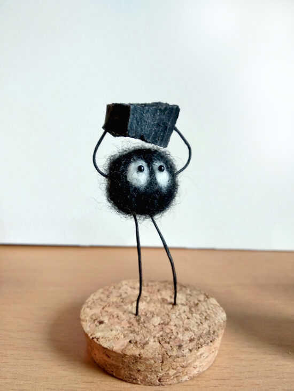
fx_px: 294
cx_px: 147
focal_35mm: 26
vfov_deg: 67.3
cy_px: 196
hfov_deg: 53.1
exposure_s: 1/33
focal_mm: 3.81
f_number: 2.2
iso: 400
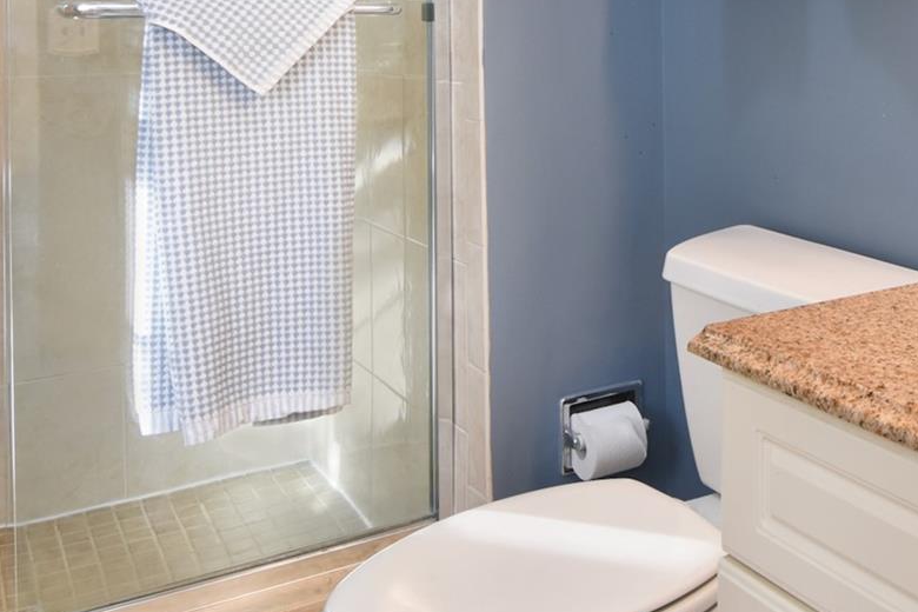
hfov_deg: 42.2
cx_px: 789
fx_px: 1104
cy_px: 20
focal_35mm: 43
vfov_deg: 29.2
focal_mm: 11
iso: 640
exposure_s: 1/50
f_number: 8
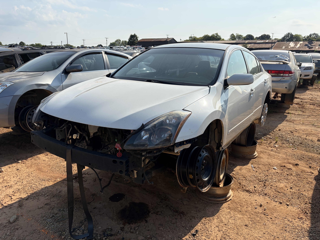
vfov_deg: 53.1
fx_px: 240
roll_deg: -0.9
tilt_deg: -13.3
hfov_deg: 67.3
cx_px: 160
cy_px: 120
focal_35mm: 26
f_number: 1.6
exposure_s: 1/4065
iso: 50
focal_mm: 5.96
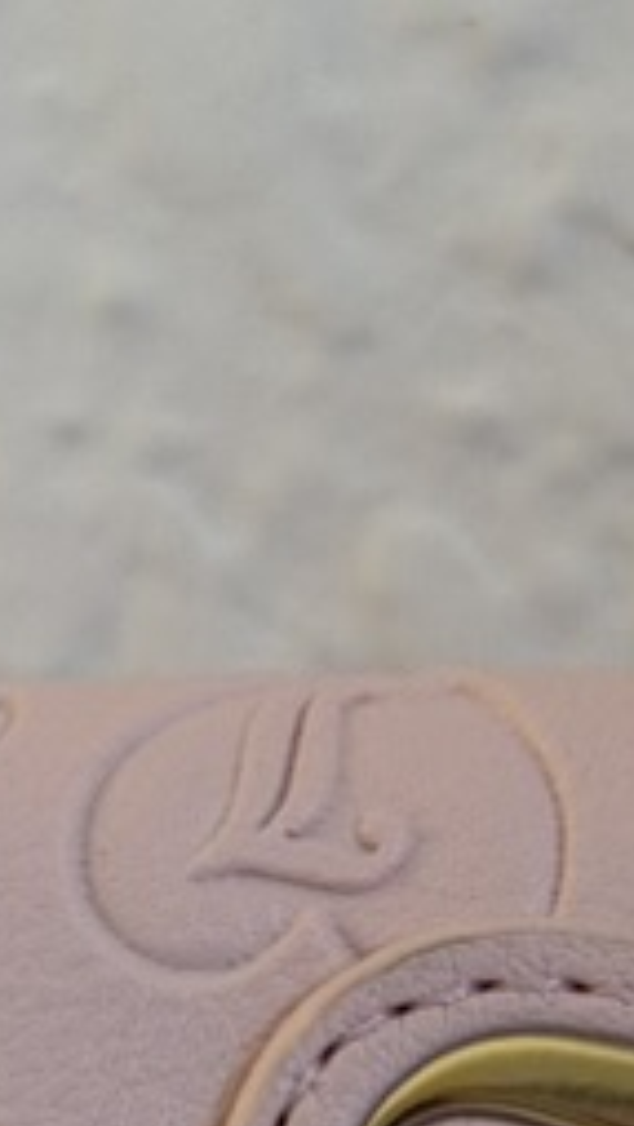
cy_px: 1197
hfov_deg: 5.8
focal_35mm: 211
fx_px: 6302
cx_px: 434
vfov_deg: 10.1
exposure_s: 1/62
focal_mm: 6.76
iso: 100
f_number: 1.78
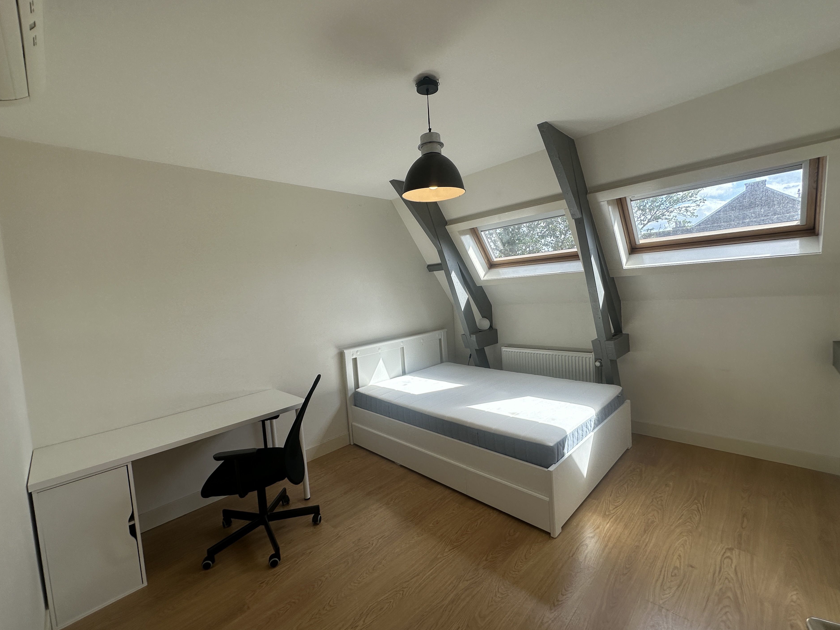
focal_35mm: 15
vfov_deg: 81.7
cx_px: 411
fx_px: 364
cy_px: 313
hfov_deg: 98.2
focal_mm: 2.22
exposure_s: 1/409
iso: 40
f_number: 2.2
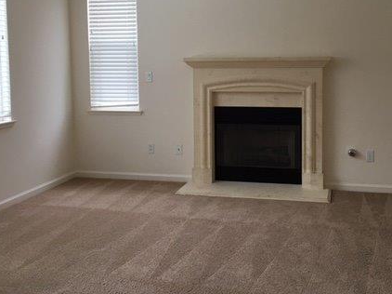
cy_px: 100
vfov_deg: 32.6
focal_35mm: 44
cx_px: 229
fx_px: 498
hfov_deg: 42.8
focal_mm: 4.15
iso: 25
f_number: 2.2
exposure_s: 1/30
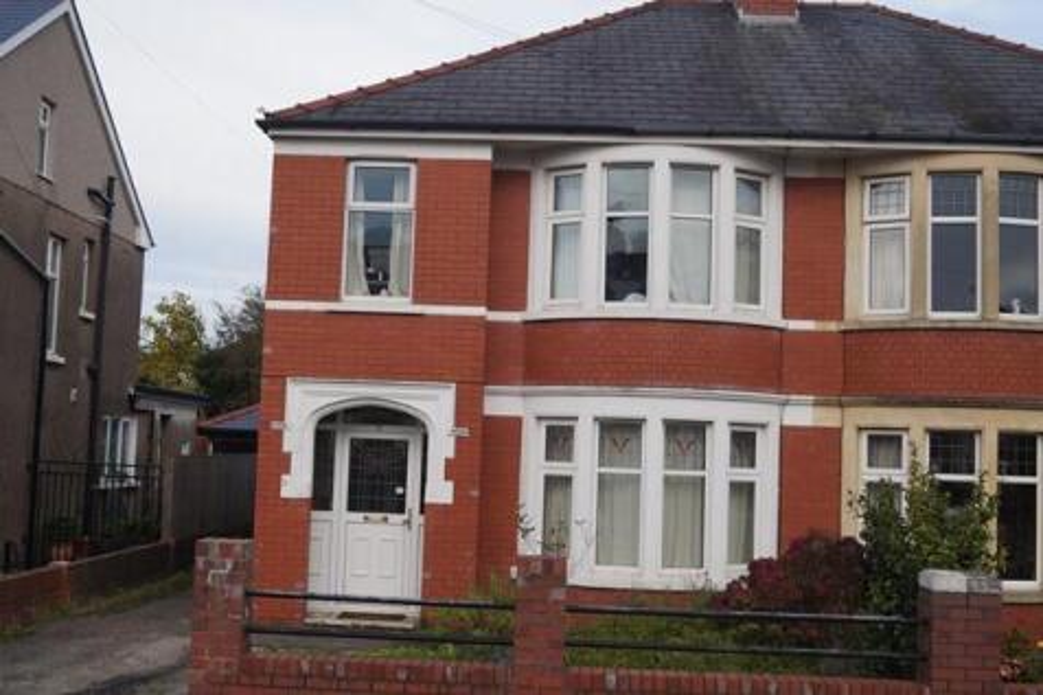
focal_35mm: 39
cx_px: 522
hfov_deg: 49.6
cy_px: 348
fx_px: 1129
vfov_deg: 34.2
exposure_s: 1/400
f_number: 4
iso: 100
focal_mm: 26
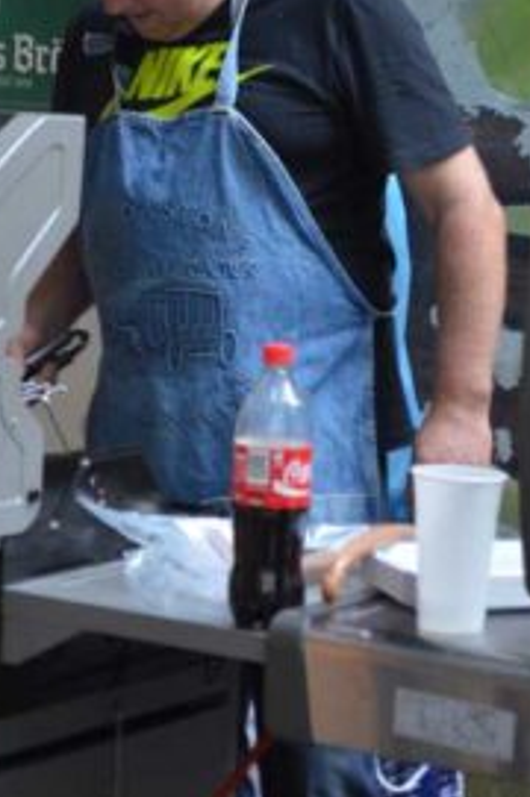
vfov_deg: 14.0
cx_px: 233
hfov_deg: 9.4
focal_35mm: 146
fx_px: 3230
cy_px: 159
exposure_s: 1/30
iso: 1400
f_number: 5.6
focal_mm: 55
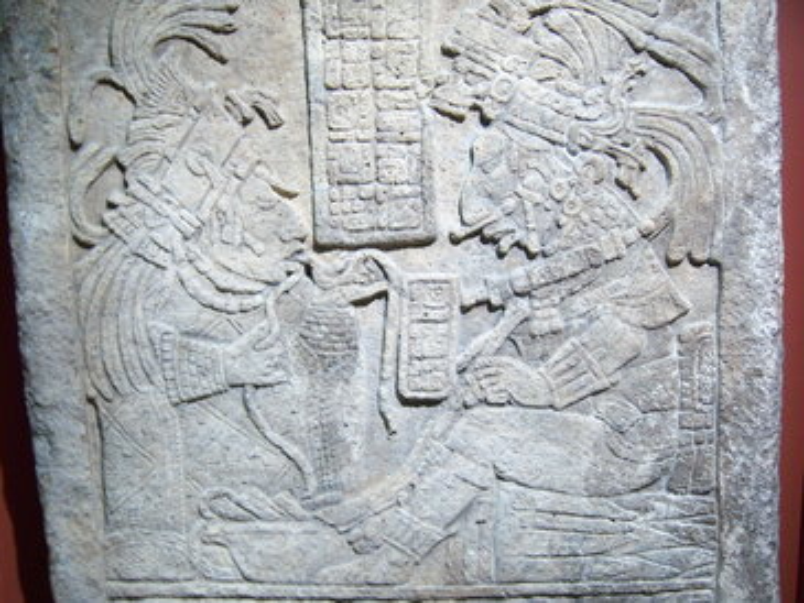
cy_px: 302
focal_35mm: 36
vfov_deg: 39.7
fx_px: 836
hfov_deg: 51.3
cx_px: 402
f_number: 2.8
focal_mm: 7.5
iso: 160
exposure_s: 1/15
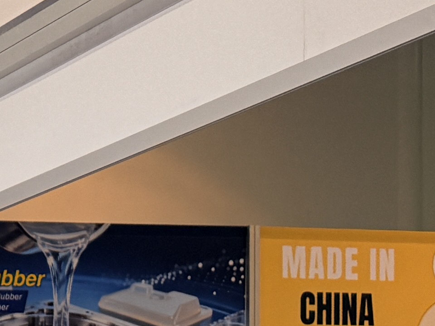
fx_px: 1797
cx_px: -621
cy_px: 594
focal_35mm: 143
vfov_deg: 9.8
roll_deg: +0.4
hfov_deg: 11.4
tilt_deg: -0.3
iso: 64
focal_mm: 6.76
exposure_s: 1/247
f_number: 1.78
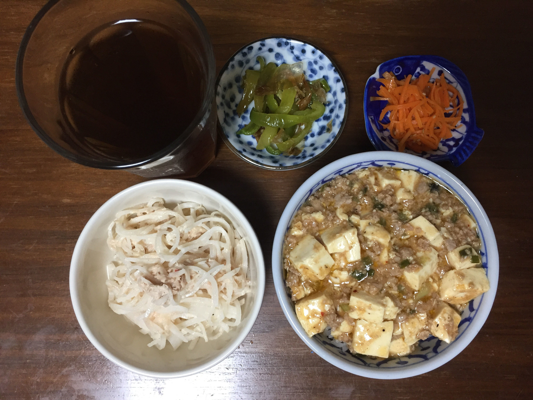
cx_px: 266
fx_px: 447
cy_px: 200
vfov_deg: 48.2
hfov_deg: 61.7
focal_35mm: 29
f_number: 2.2
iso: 125
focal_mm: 4.15
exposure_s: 1/30
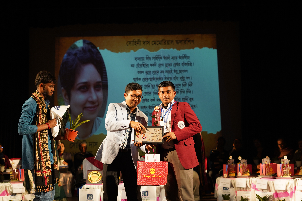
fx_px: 419
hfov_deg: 39.6
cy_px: 100
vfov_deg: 27.0
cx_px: 151
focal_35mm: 50
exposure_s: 1/125
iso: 640
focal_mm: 50
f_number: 2.8
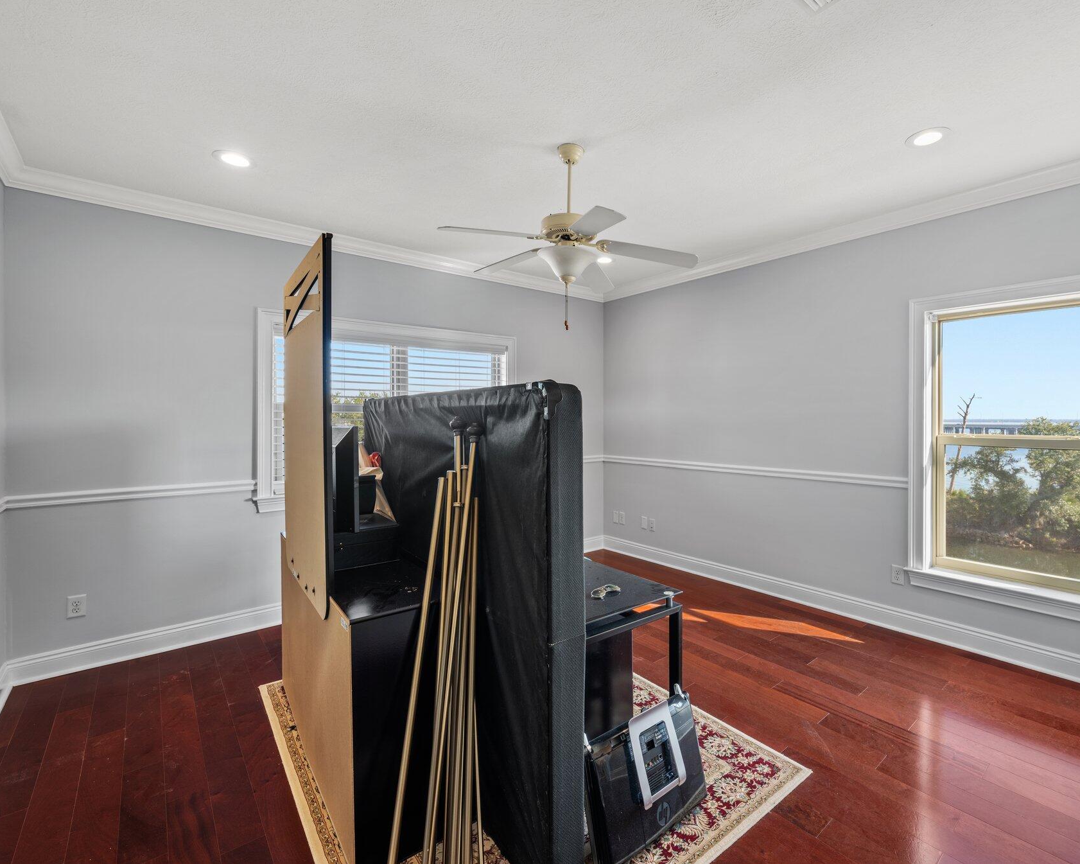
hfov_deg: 92.7
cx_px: 604
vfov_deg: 80.4
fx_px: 511
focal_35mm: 16
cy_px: 427
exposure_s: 2
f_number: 10
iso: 100
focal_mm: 14
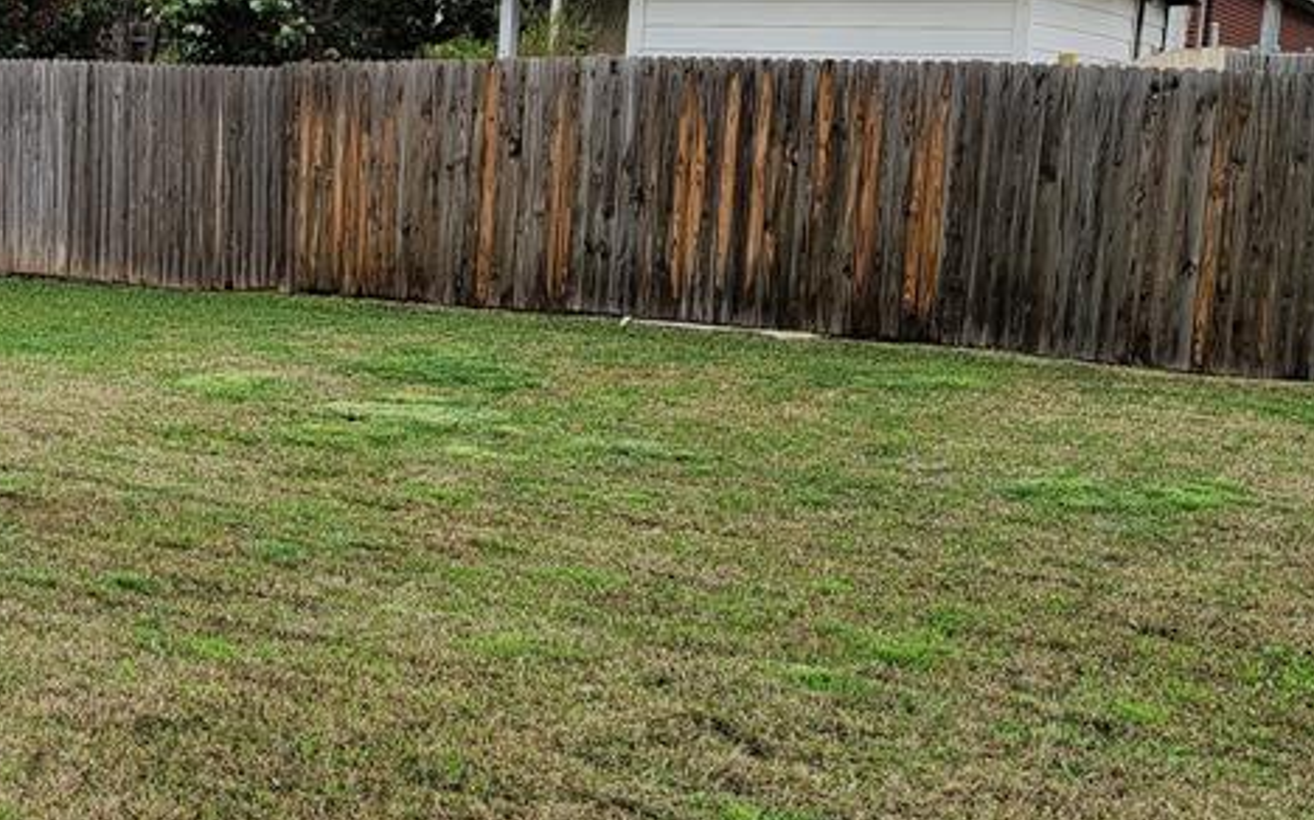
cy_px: 343
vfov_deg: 22.3
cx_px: 45
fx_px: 2076
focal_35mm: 58
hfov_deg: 32.7
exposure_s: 1/183
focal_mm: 7
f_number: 1.8
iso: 16
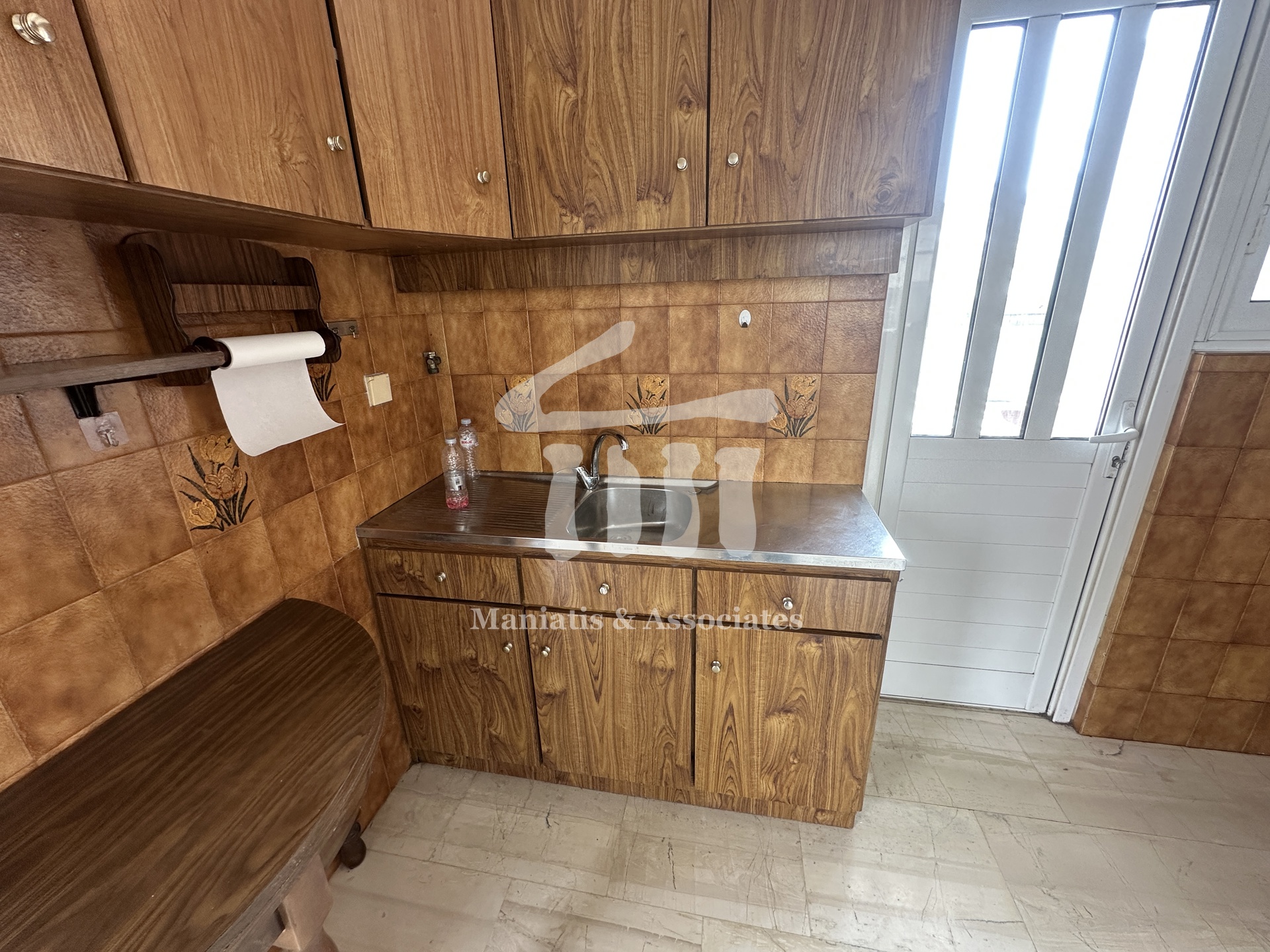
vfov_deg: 85.7
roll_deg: +1.7
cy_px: 476
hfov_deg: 102.1
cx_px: 635
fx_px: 514
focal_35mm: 14
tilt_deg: -19.7
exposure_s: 1/99
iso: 125
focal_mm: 2.22
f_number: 2.2
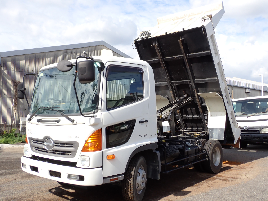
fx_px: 279
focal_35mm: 36
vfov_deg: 39.7
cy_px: 100
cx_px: 134
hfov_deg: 51.4
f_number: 3.5
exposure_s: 1/640
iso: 100
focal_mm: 6.37
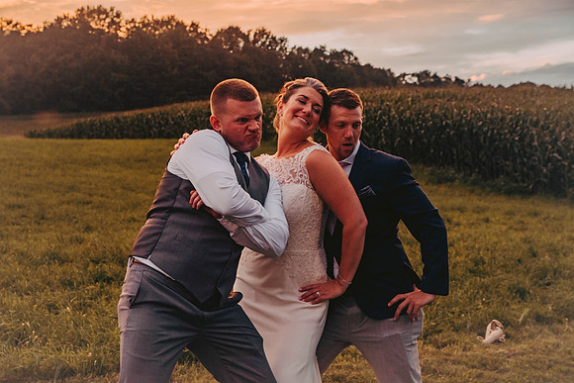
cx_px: 287
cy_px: 192
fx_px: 957
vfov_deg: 22.6
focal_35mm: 60
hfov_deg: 33.4
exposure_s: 1/200
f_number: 6.3
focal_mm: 60
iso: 800
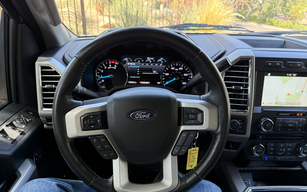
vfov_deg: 47.4
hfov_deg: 70.4
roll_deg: -1.1
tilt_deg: -23.0
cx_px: 152
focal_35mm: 26
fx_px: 218
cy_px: 113
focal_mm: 6.76
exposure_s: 1/81
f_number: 1.78
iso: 200
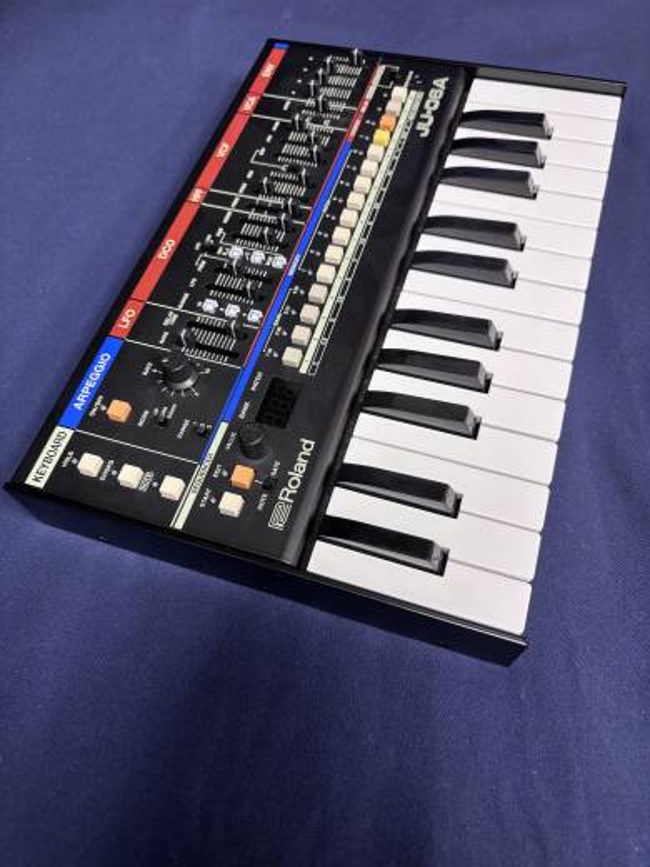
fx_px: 651
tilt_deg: -61.2
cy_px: 434
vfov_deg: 67.3
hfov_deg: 53.1
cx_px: 325
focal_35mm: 26
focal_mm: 5.96
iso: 160
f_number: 1.6
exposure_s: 1/60
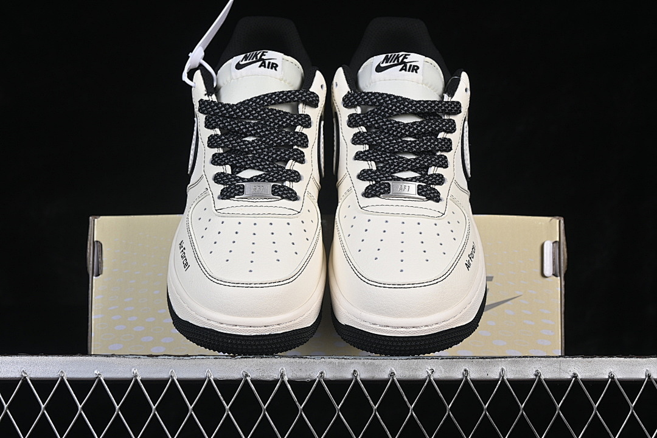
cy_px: 219
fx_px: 1369
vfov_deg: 18.2
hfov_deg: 27.0
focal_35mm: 75
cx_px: 328
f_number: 8
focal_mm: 50
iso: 160
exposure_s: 1/80
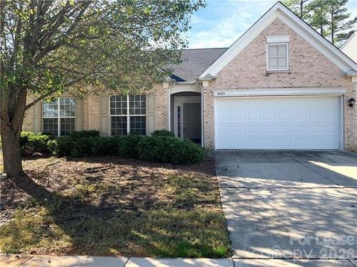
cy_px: 134
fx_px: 268
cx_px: 178
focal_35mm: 26
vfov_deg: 53.1
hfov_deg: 67.3
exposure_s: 1/442
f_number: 1.8
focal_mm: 4.25
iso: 25
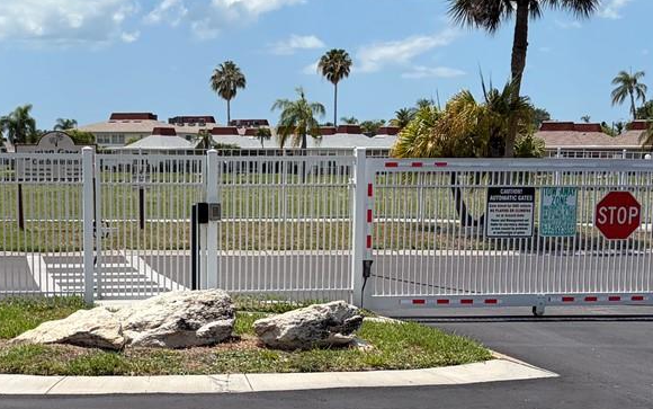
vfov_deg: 16.9
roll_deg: -0.2
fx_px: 1353
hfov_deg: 27.0
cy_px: 381
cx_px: 222
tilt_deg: -8.7
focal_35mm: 76
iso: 64
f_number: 1.6
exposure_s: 1/6993
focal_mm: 5.96
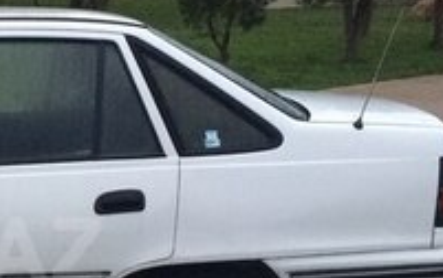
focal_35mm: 101
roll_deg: +1.7
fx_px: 1220
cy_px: 250
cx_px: -123
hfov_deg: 19.1
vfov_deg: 12.9
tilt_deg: -10.4
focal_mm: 4.15
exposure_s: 1/33
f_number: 2.2
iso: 80
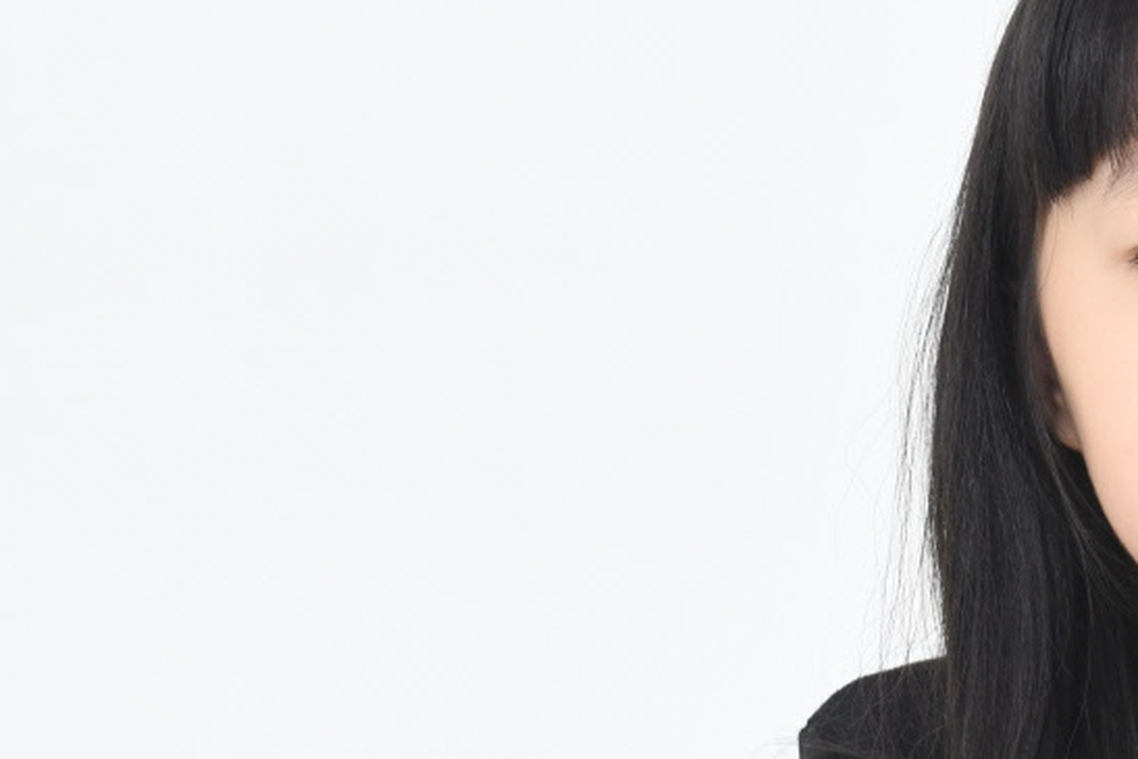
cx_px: 1169
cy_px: 697
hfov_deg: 16.0
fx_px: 3952
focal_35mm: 125
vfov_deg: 10.9
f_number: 7.1
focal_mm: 38
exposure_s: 1/100
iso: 640
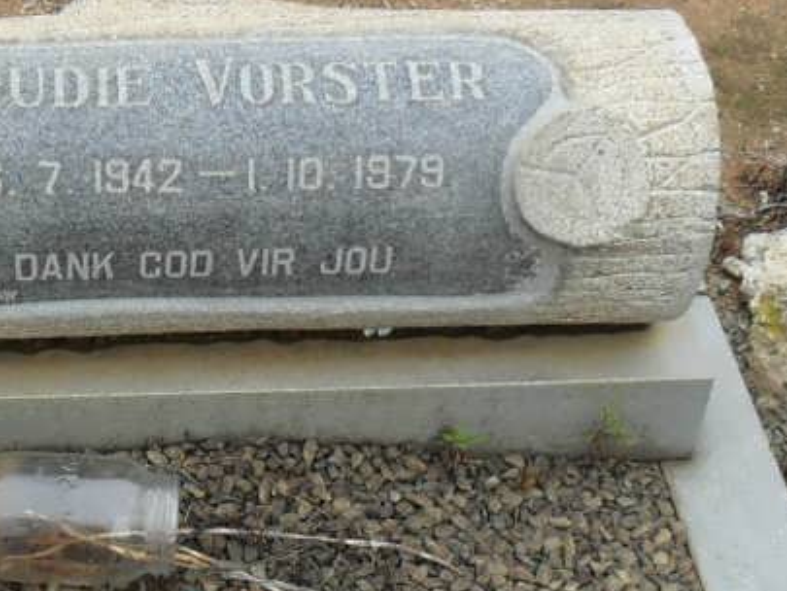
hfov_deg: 24.1
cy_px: 393
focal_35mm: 80
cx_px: 163
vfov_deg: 18.4
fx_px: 1819
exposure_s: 1/250
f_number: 3.5
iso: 100
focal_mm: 4.9
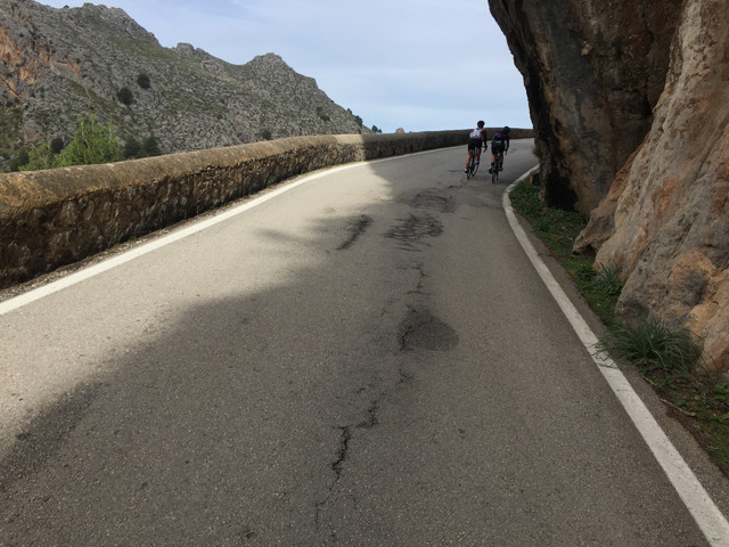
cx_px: 364
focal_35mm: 29
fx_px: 611
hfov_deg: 61.7
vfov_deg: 48.2
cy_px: 274
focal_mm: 4.15
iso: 32
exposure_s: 1/1721
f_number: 2.2
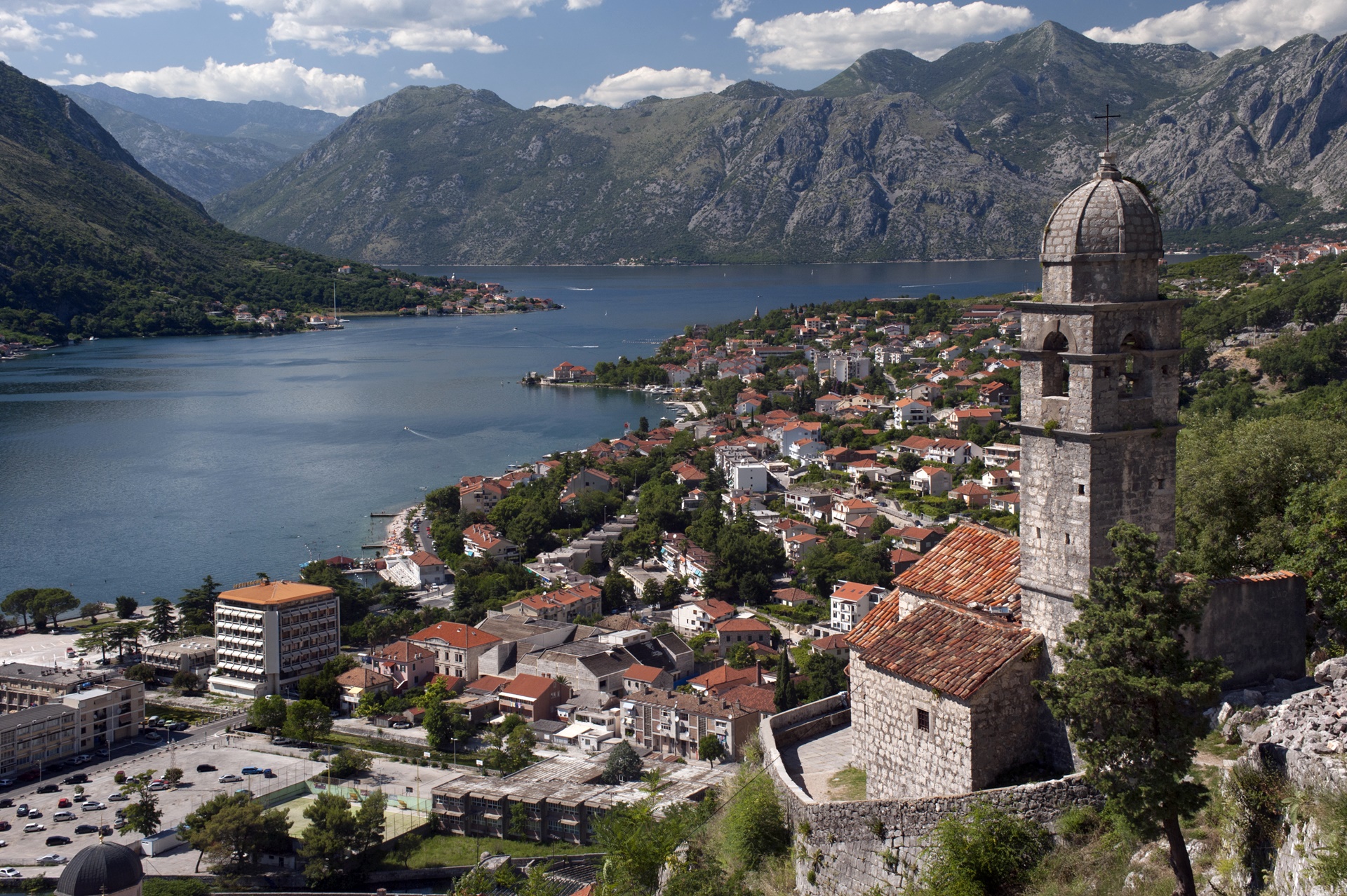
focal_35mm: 50
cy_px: 448
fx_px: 1870
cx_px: 674
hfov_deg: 39.6
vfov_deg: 27.0
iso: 400
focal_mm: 50
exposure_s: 1/320
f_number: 11
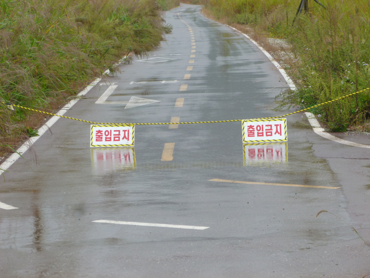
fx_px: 1721
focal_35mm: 161
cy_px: 139
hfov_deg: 12.3
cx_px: 185
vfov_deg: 9.2
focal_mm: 28.7
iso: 160
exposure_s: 1/100
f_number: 5.3
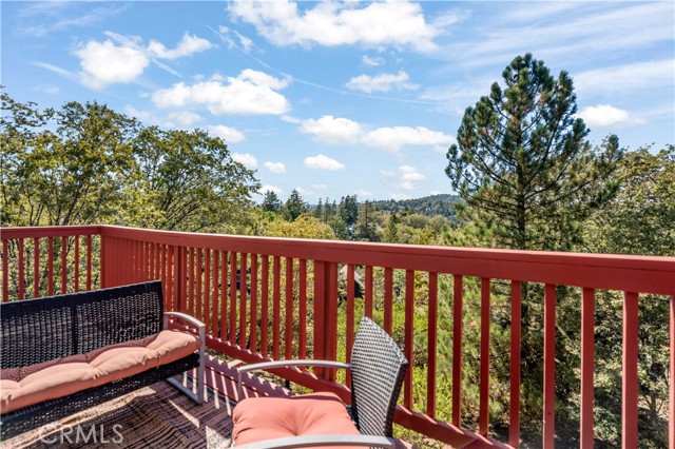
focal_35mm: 16
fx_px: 300
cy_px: 224
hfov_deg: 96.8
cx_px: 338
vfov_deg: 73.7
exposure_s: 1/400
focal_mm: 16
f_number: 7.1
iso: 100
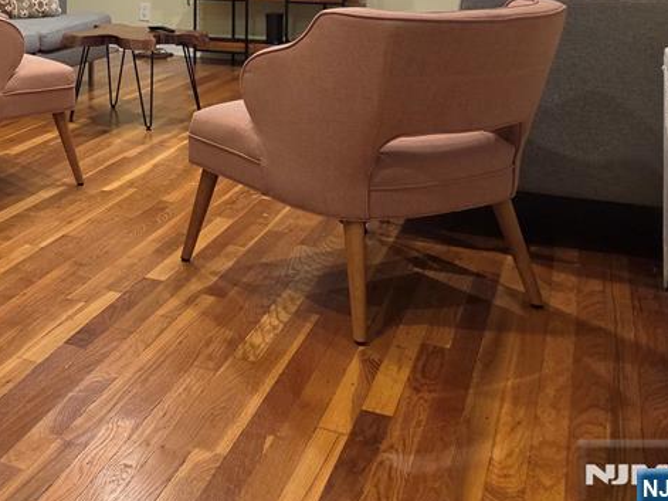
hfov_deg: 34.6
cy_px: -37
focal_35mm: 50
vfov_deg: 26.9
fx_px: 965
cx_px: -4
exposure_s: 1/120
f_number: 1.8
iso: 500
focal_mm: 5.4
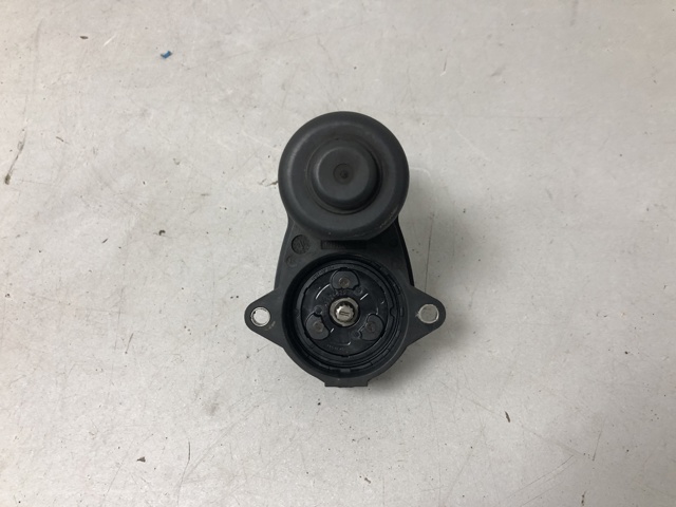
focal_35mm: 28
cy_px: 254
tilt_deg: -61.7
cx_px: 338
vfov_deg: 49.7
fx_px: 547
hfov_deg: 63.4
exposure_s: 1/25
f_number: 1.8
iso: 40
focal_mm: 4
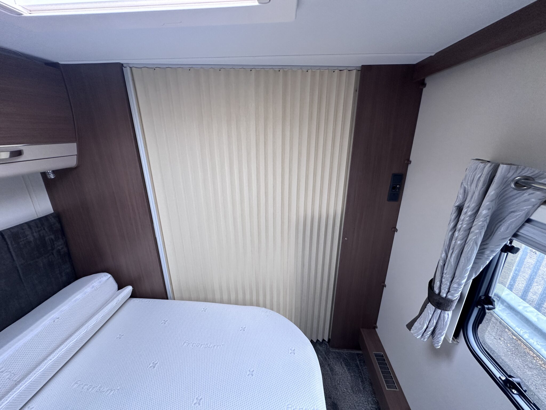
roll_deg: +0.9
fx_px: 221
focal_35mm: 14
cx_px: 273
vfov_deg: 85.7
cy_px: 205
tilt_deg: -17.6
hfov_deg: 102.1
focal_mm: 2.22
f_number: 2.2
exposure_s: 1/99
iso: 160
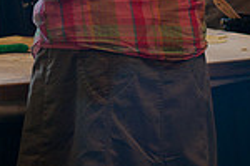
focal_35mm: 289
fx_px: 2007
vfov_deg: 4.7
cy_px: -114
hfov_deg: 7.1
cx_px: 50
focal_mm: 50
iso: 800
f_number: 2.8
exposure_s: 1/90
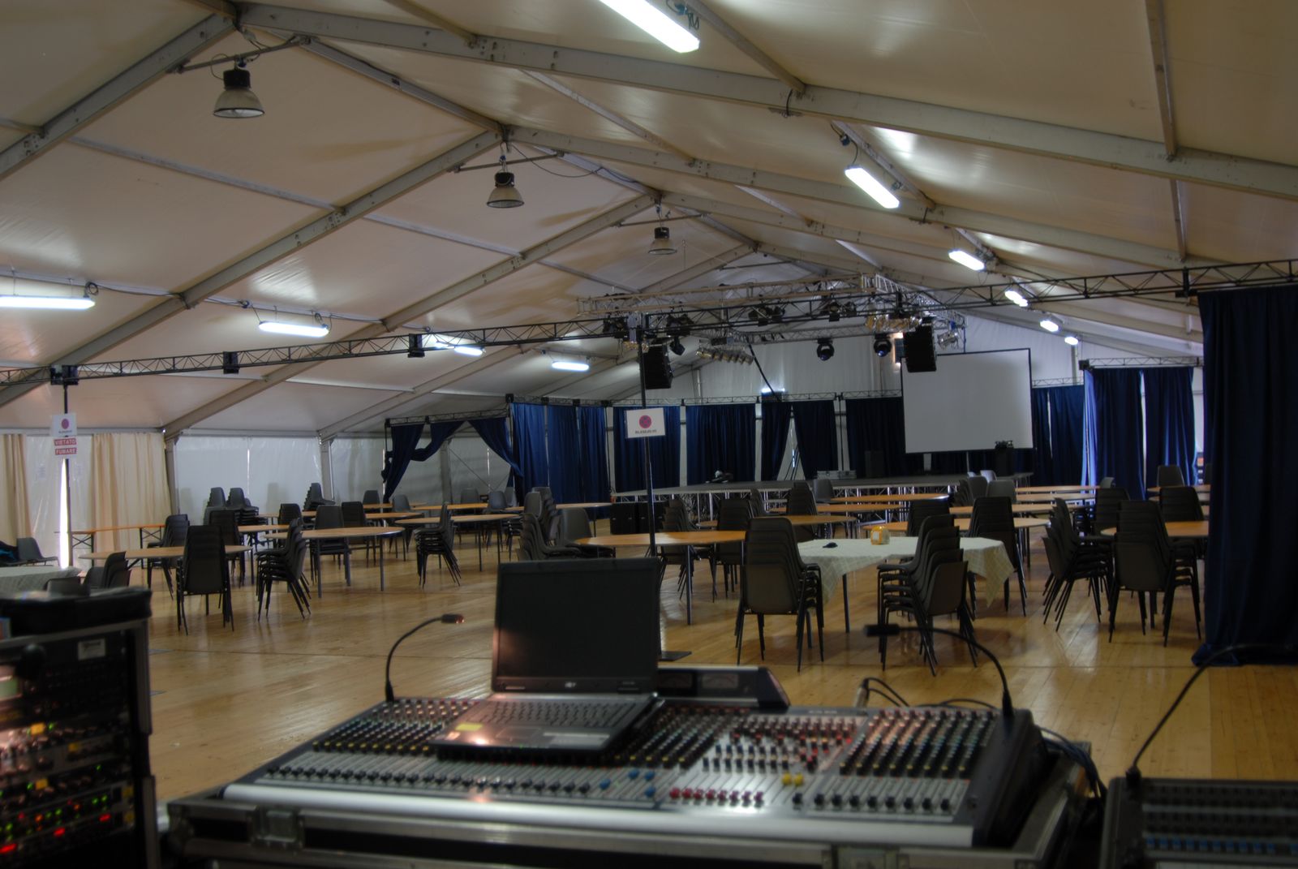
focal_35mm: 36
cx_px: 649
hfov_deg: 53.1
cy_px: 434
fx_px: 1300
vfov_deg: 37.0
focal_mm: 24
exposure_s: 1/8
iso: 125
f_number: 3.5
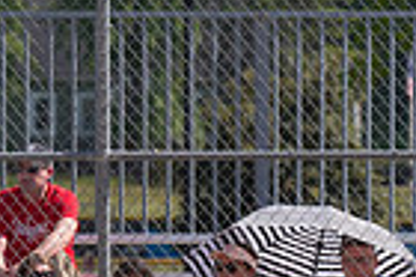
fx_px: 14358
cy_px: 200
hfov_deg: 1.7
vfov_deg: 1.1
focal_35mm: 1244
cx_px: 823
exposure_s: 1/1600
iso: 320
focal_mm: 200
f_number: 5.6
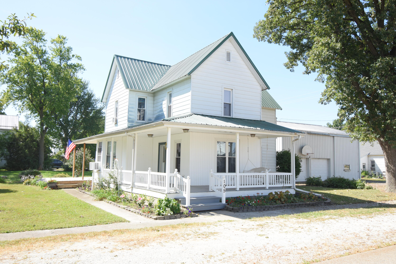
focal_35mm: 30
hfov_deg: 61.9
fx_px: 330
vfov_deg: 43.6
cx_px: 198
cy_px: 132
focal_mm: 20
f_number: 5.6
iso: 200
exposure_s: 1/250
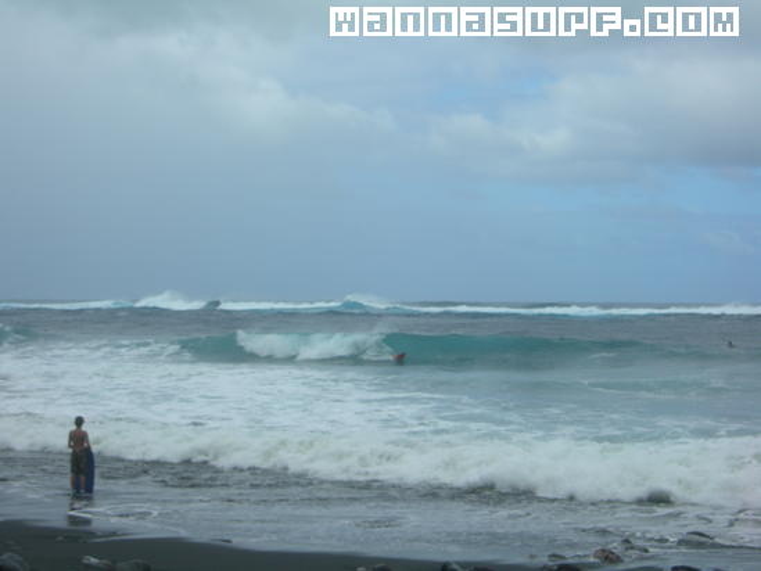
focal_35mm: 72
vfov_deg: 20.4
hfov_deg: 27.0
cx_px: 380
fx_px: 1583
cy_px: 286
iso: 50
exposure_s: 1/305
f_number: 6.3
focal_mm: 14.9
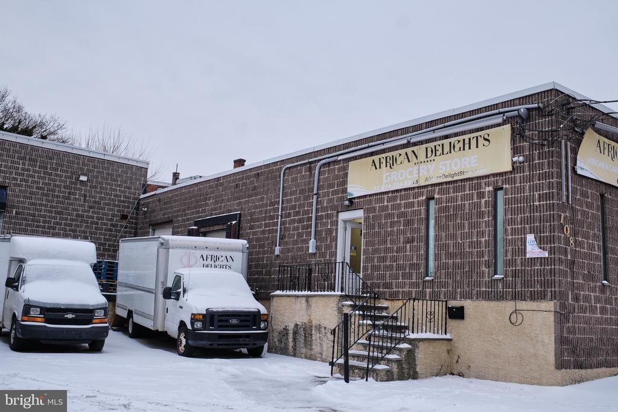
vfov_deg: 37.9
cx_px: 309
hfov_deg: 54.4
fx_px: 601
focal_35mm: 35
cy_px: 206
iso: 400
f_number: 7.1
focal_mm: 23
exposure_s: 1/160
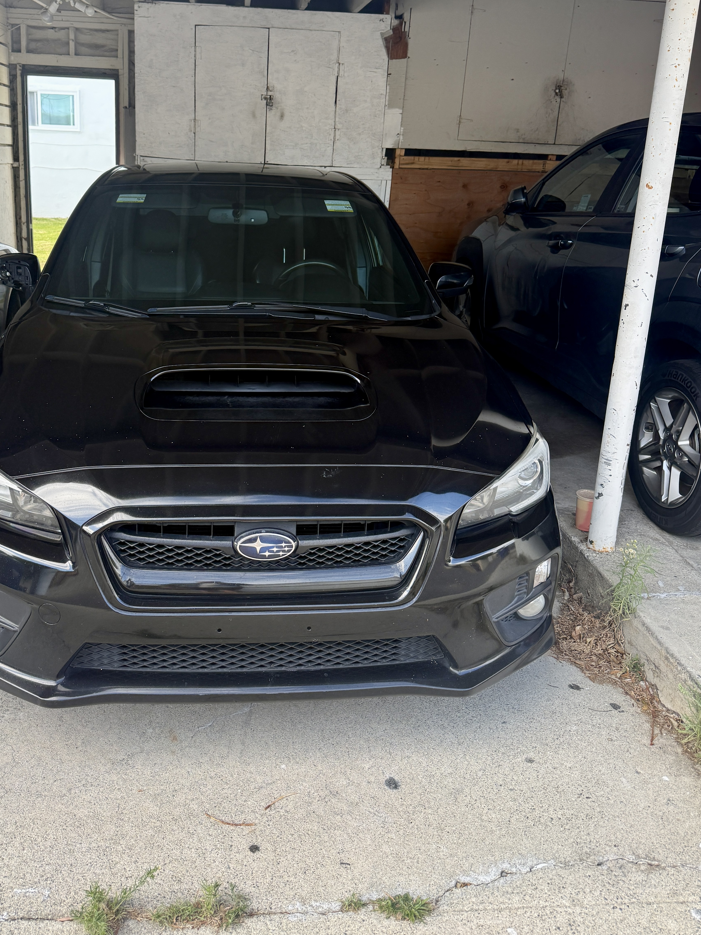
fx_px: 810
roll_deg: -1.5
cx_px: 267
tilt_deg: -14.7
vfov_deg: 59.6
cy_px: 391
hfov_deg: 46.4
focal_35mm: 30
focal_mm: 6.76
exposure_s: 1/363
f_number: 1.78
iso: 100
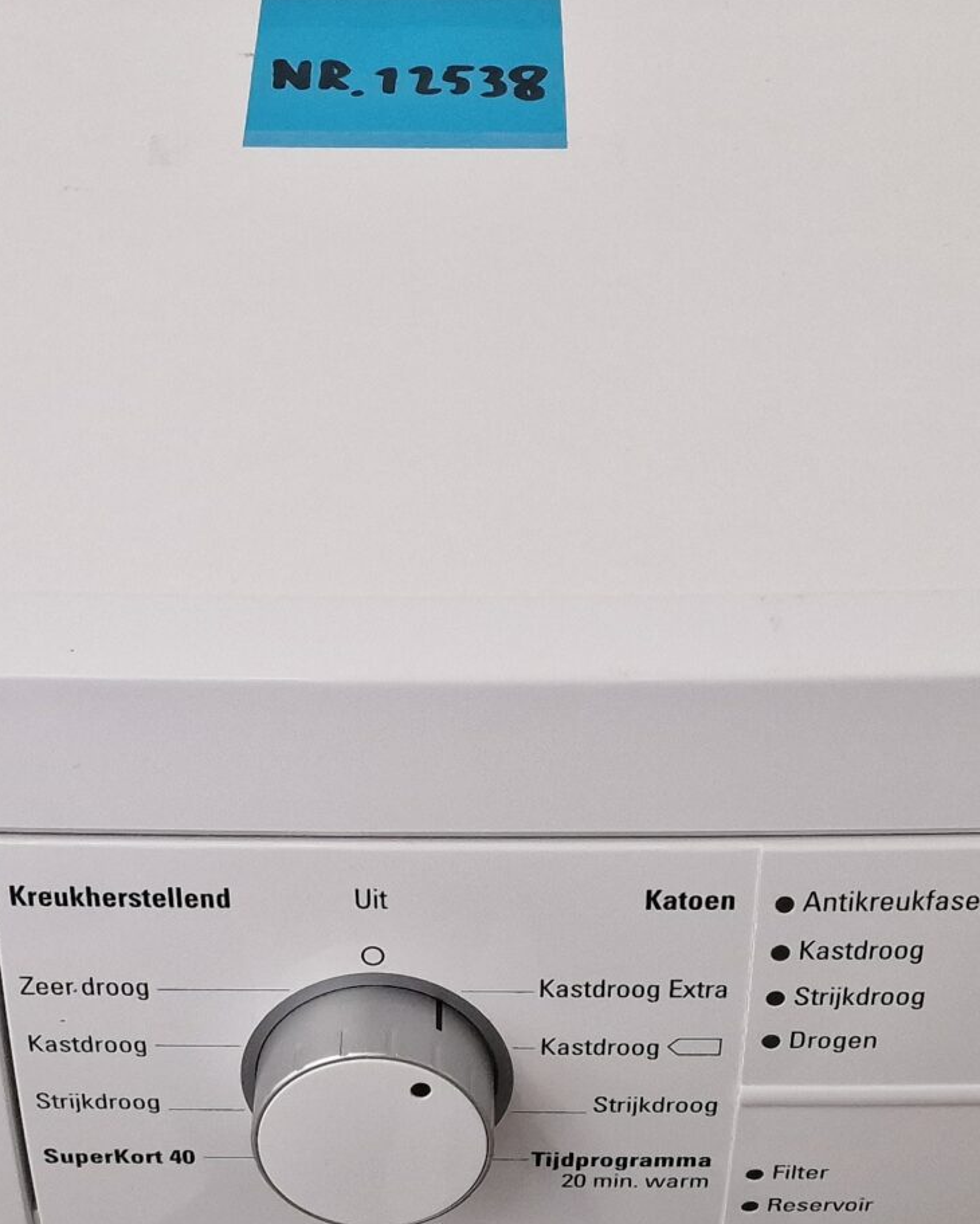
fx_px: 2283
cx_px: 400
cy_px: 807
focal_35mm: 63
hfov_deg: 24.2
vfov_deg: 29.8
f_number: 1.8
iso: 250
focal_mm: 6.4
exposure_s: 1/100
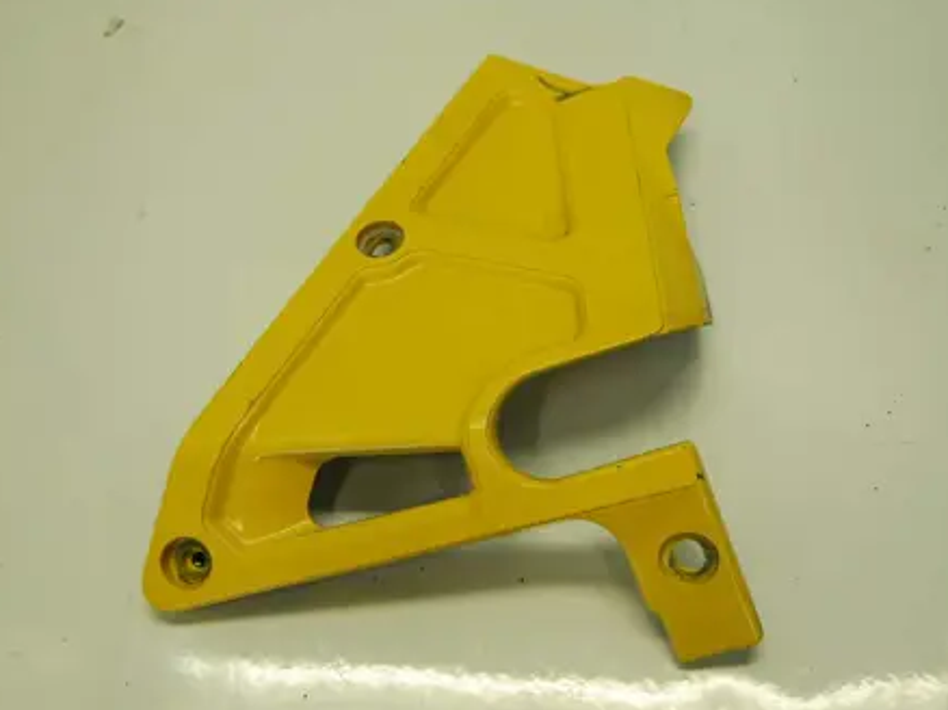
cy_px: 342
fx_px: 1369
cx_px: 495
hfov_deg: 38.2
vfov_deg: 29.1
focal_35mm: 50
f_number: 5
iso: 400
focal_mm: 28
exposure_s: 1/100
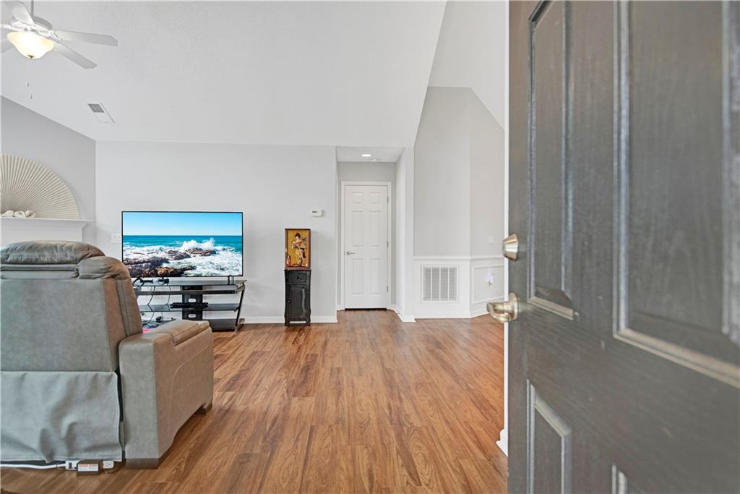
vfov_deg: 57.2
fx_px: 452
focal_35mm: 22
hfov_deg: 78.6
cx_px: 370
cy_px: 247
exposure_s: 1/200
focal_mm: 22
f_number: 4.5
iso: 1250
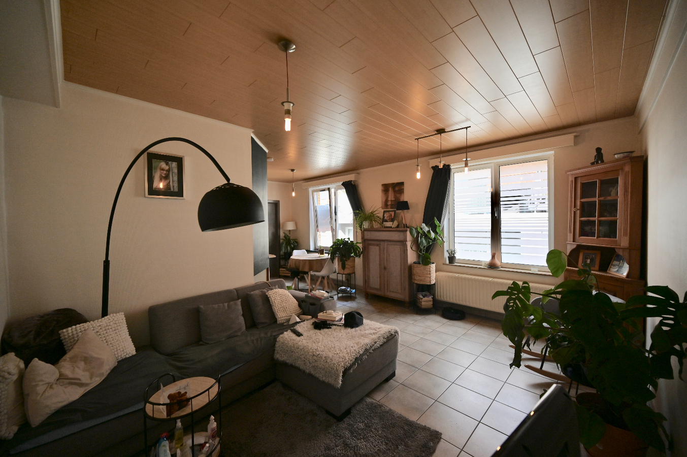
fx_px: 267
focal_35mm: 14
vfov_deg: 81.1
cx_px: 344
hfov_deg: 104.3
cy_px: 228
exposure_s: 1/250
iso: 200
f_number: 4
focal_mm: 14
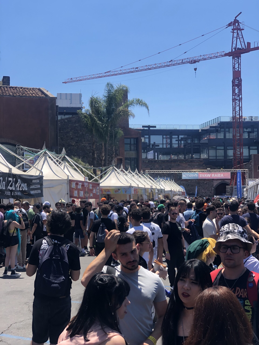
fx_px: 569
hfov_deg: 25.7
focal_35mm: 57
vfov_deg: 33.8
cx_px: 130
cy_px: 172
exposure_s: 1/505
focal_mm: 6.6
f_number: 2.8
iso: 20
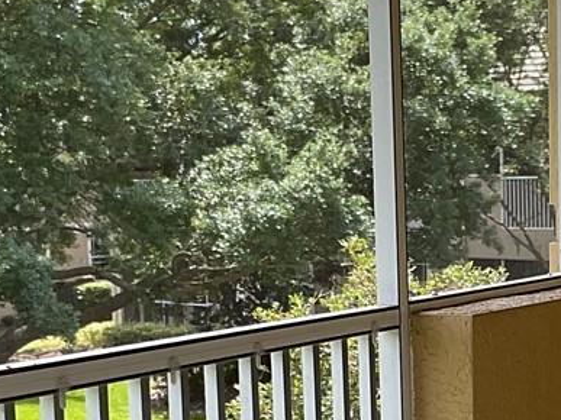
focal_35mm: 120
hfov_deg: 16.3
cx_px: 480
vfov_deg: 12.1
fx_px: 1944
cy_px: 458
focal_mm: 3
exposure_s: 1/242
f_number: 1.8
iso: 16
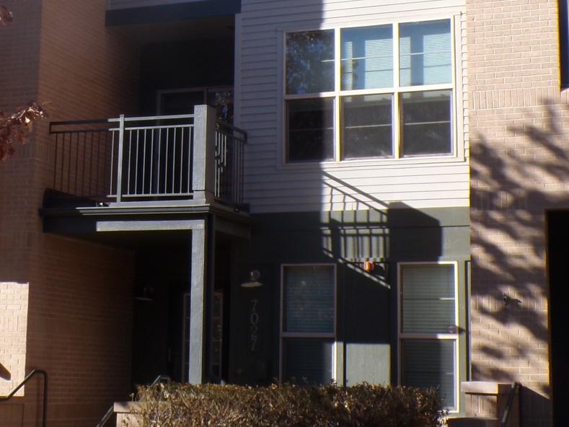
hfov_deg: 25.7
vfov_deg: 19.5
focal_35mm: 75
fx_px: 1233
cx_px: 156
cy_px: 97
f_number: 4.9
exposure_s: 1/280
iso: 100
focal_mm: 6.6
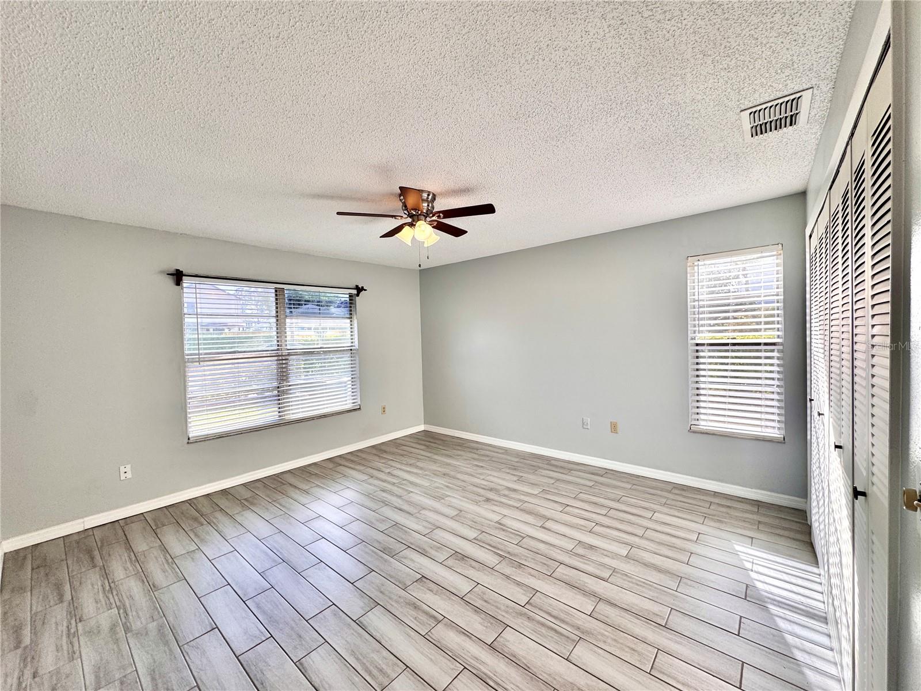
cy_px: 346
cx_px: 460
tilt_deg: -1.4
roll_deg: +1.1
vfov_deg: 85.7
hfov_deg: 102.1
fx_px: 372
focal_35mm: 14
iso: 50
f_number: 2.2
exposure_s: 1/120
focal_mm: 2.22
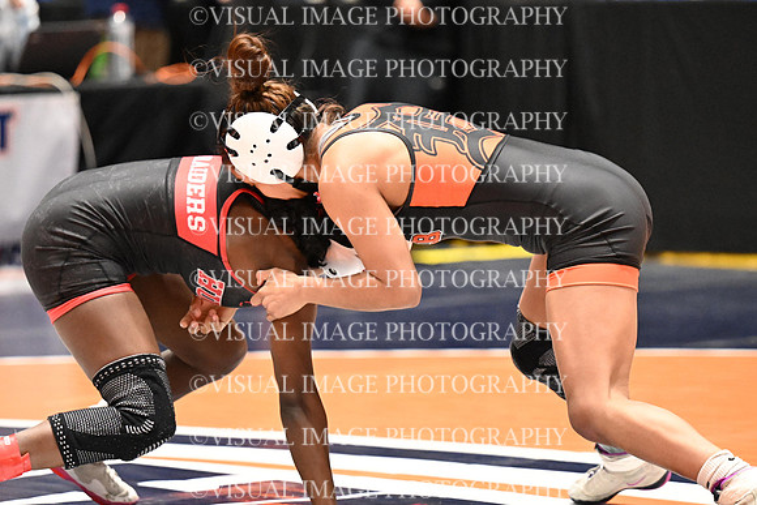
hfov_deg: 10.2
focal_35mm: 202
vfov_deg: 6.8
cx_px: 378
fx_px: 4248
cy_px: 252
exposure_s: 1/960
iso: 8000
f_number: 2.8
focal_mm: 135
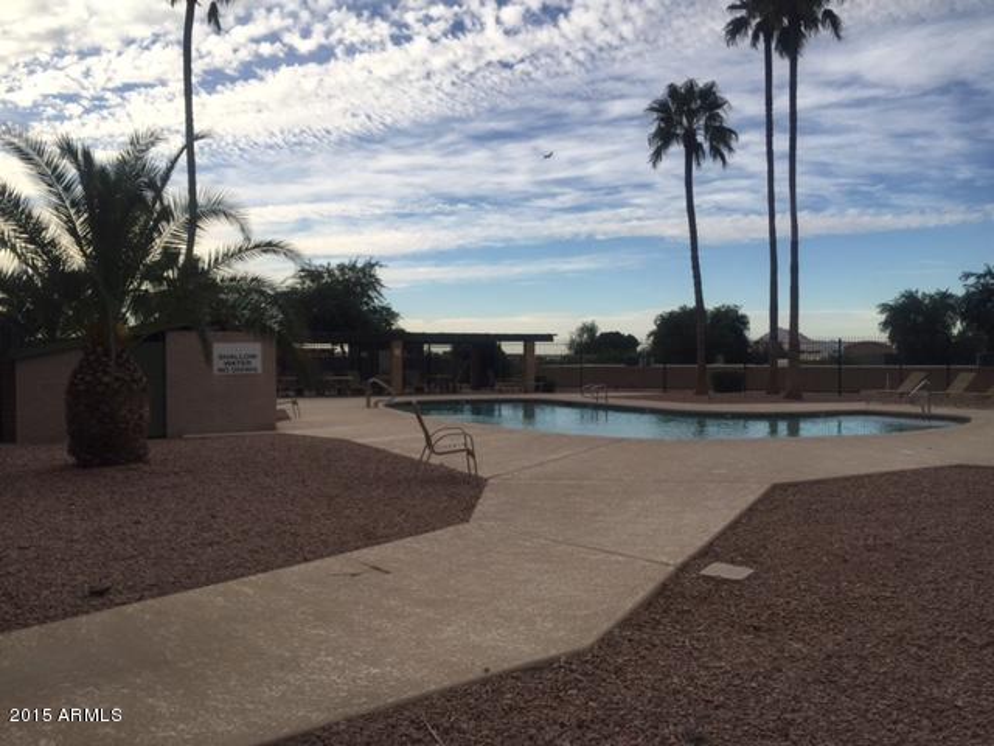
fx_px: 833
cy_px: 373
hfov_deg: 61.7
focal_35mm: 29
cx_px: 497
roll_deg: -0.1
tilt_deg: -0.8
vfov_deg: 48.2
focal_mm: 4.15
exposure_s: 1/1582
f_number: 2.2
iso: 32
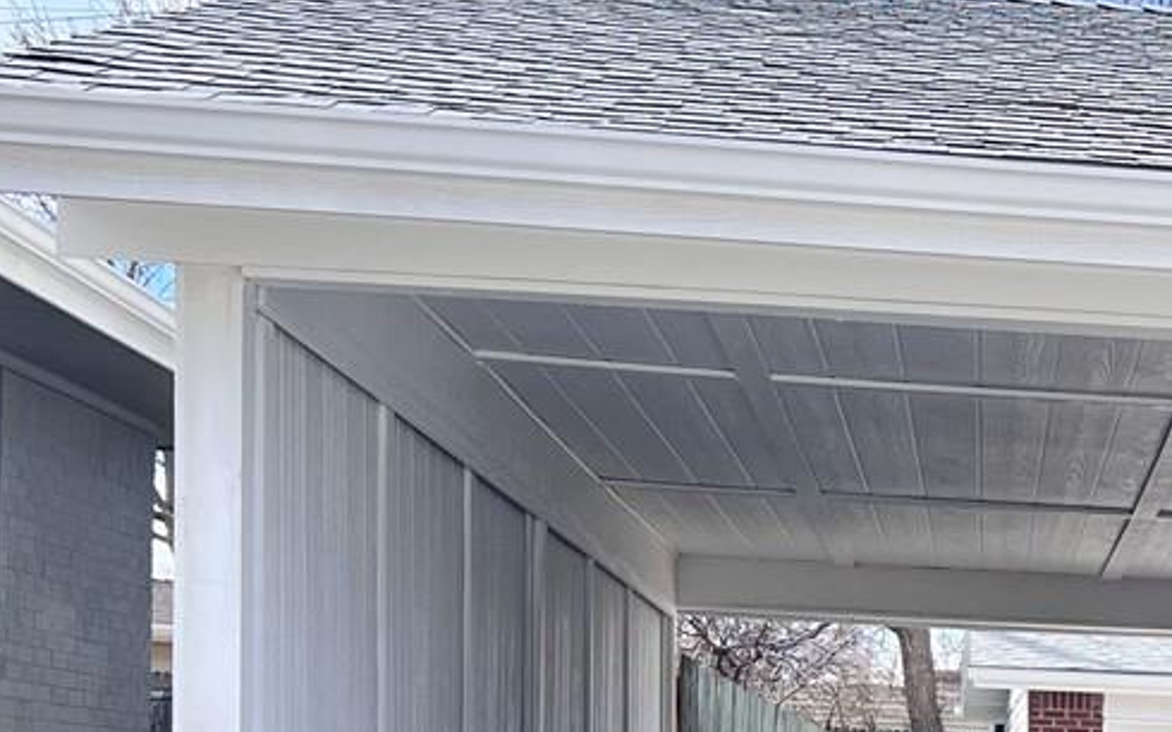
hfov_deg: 21.8
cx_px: 1294
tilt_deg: -1.2
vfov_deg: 14.1
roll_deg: -2.2
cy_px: 840
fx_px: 2874
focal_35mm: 90
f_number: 1.5
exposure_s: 1/2994
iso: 50
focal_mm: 5.7
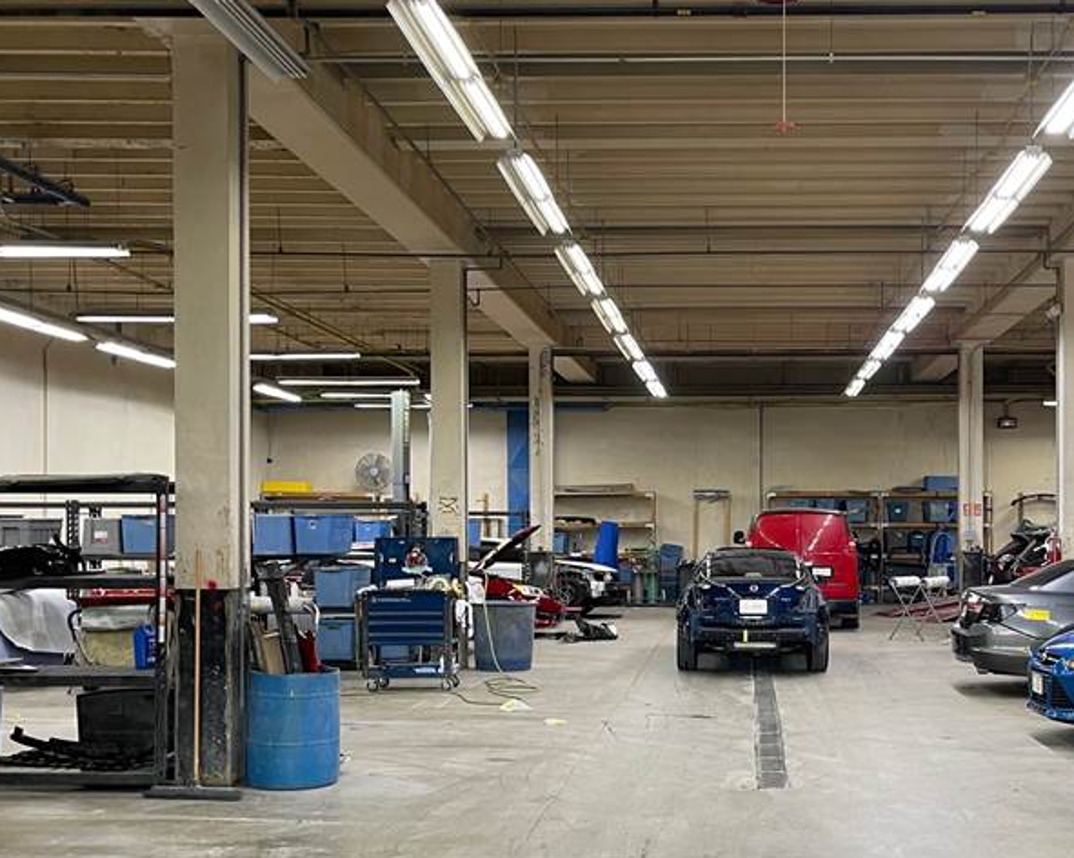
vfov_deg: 34.0
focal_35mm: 44
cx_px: 718
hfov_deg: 41.5
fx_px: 1398
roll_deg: -0.1
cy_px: 514
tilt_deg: -0.5
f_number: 1.6
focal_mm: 5.1
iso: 100
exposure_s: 1/60
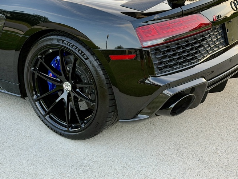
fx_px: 516
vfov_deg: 19.5
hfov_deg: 26.0
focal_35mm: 75
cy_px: 50
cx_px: 112
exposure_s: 1/175
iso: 80
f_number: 1.78
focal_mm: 6.76
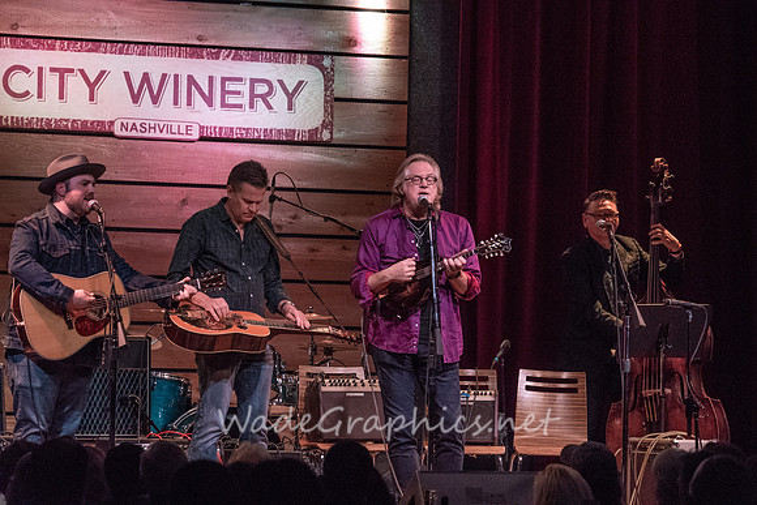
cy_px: 252
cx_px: 378
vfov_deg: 7.7
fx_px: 3744
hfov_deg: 11.5
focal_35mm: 178
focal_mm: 178
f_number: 8
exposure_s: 1/125
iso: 6400
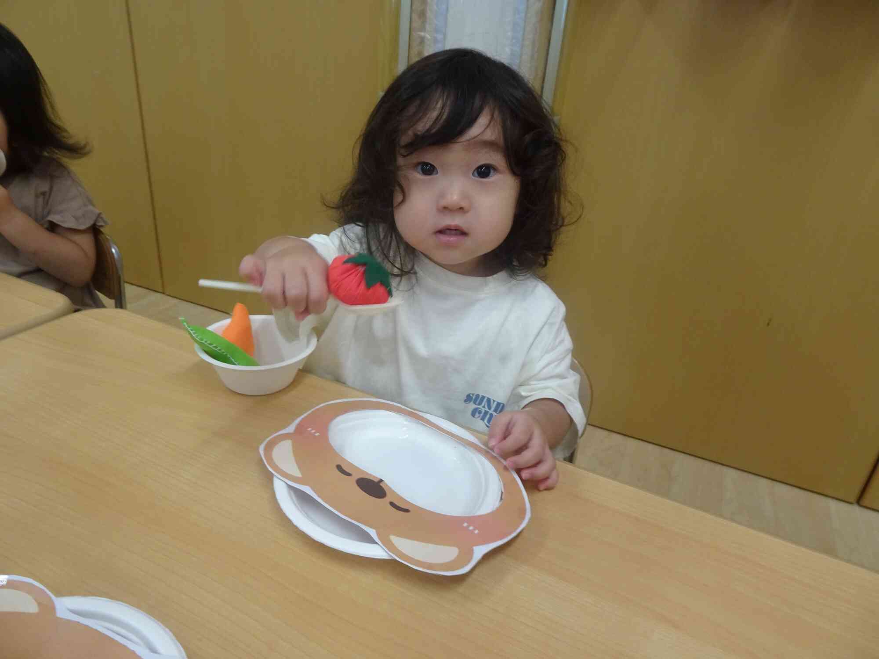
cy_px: 330
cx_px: 440
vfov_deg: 56.8
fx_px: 609
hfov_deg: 71.6
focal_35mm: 24
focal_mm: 4.1
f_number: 3.5
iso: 160
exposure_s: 1/30
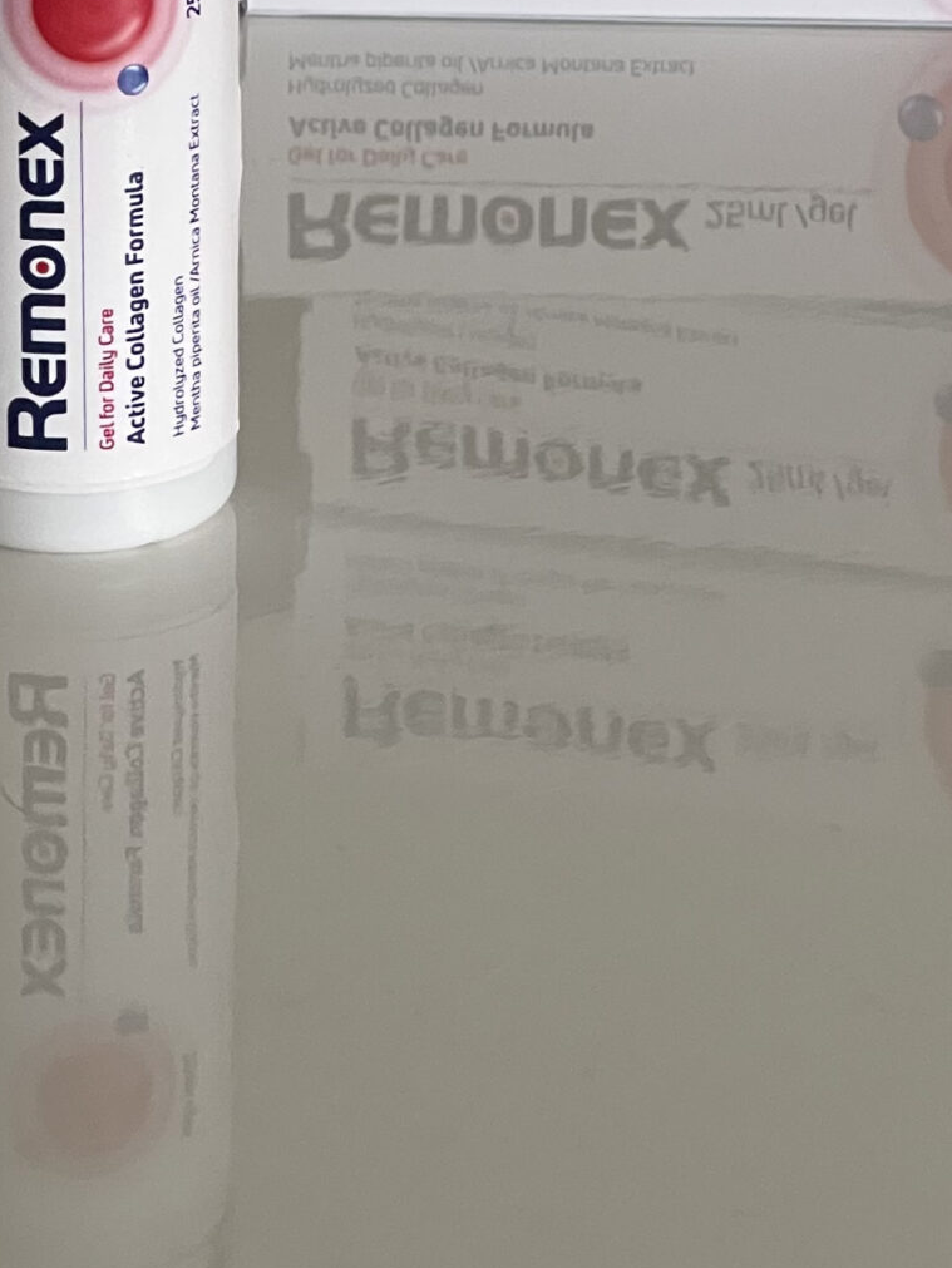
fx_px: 5937
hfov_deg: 9.2
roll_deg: -1.5
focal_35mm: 162
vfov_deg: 12.0
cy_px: -119
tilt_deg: -15.9
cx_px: 701
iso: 200
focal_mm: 7.5
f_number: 2.2
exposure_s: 1/63
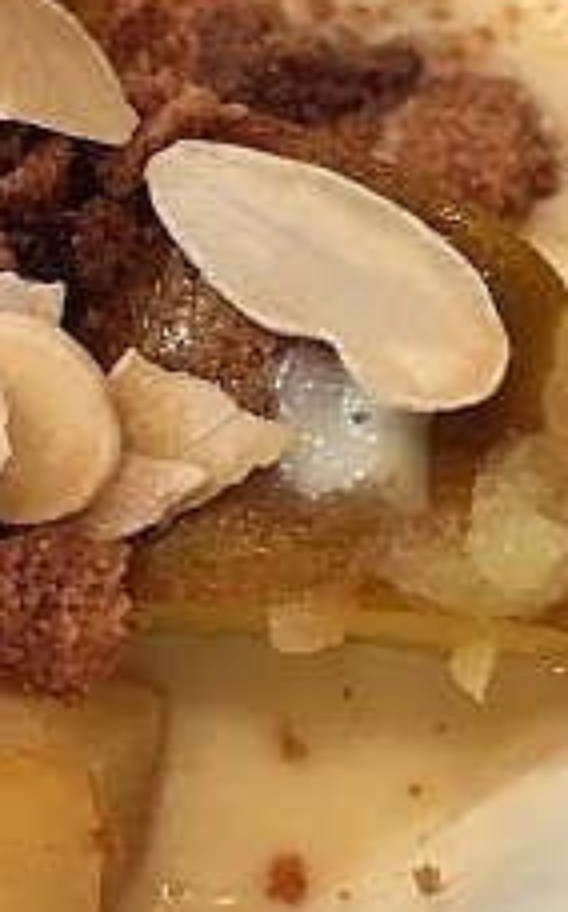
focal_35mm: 54
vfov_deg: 37.6
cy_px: 480
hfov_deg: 22.4
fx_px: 1341
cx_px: -72
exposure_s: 1/25
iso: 200
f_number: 2.2
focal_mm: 4.15
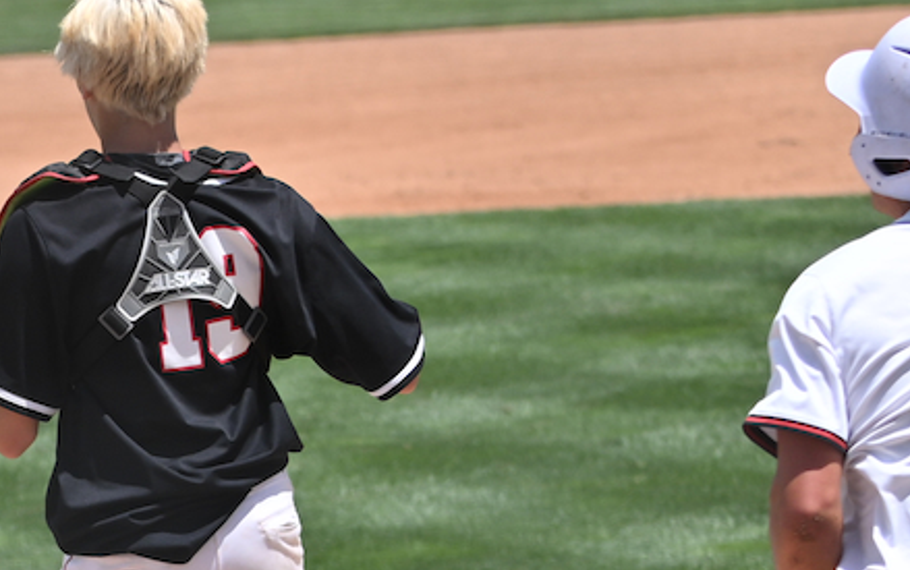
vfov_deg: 4.0
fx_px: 8189
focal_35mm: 330
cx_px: -93
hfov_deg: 6.3
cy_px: 655
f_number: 3.5
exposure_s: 1/2000
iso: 100
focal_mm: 95
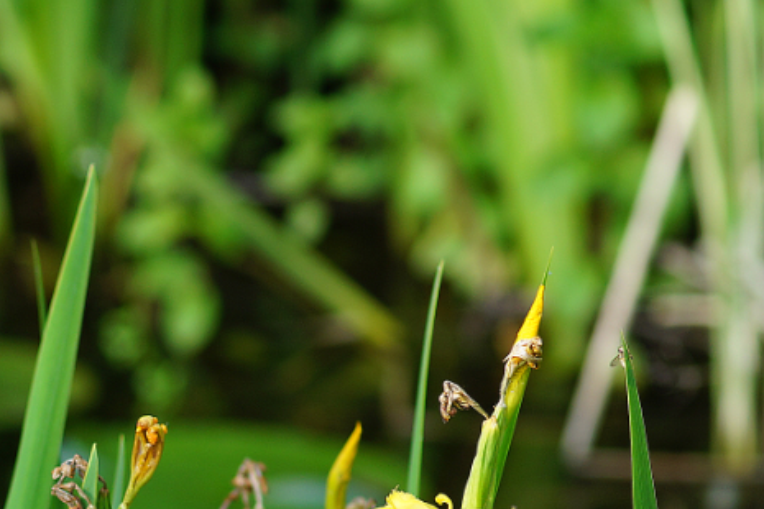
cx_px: -189
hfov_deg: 5.3
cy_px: 645
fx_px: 8212
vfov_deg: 3.5
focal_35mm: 387
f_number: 4
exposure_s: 1/160
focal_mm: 100
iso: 100
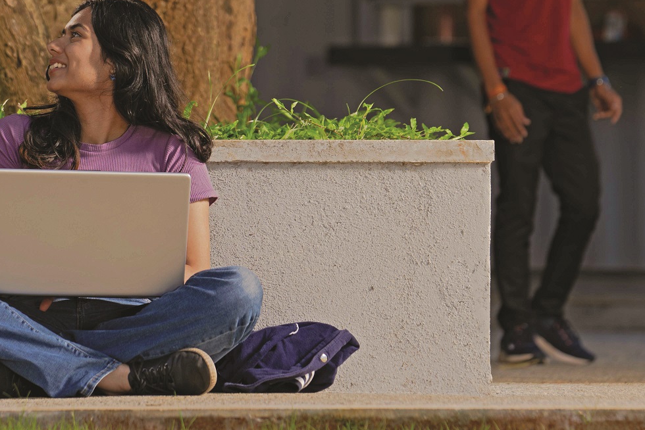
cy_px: -43
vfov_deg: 3.9
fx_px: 6254
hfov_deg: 5.9
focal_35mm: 349
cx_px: 376
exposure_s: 1/160
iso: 50
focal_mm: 144
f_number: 4
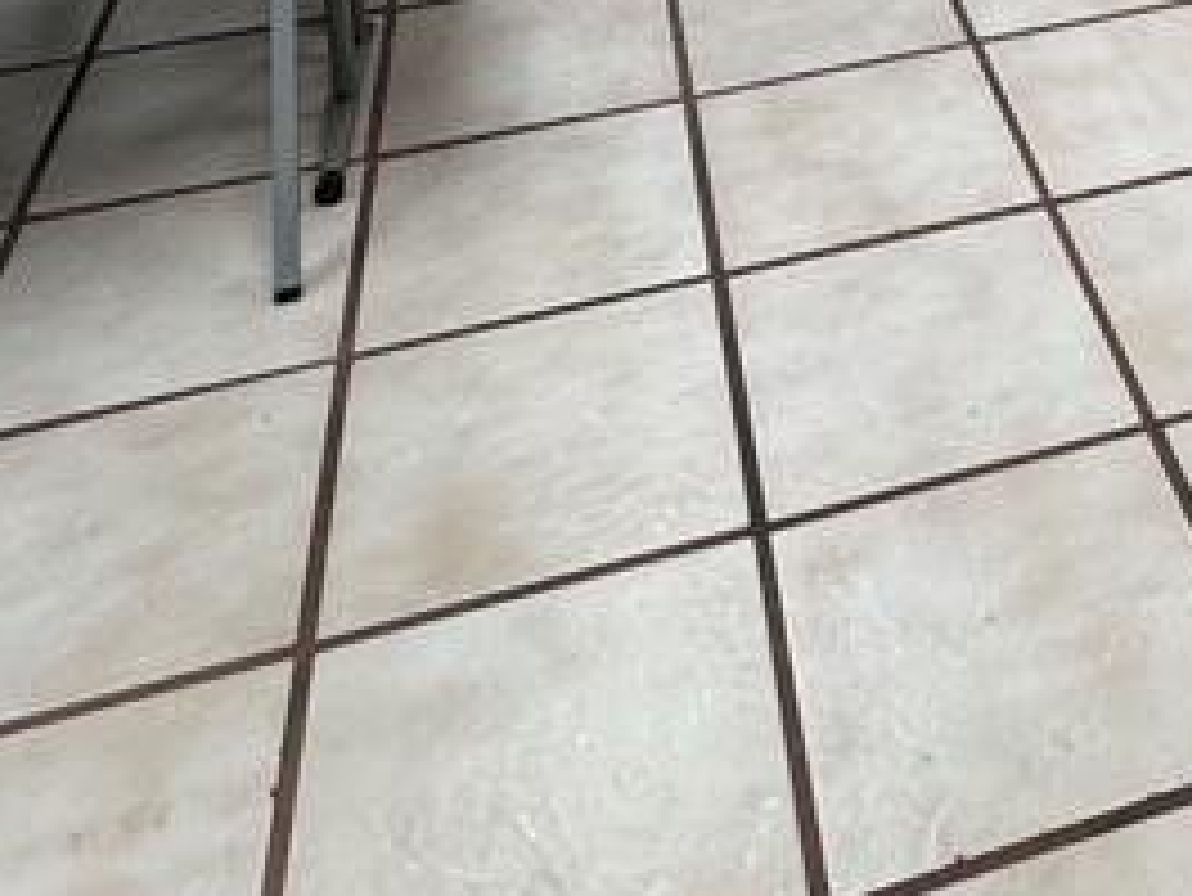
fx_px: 1860
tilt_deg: -8.3
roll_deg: +1.0
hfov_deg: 32.7
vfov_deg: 20.2
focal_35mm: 54
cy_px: -680
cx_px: 1183
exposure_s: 1/120
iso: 160
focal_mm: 2.22
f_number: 2.2
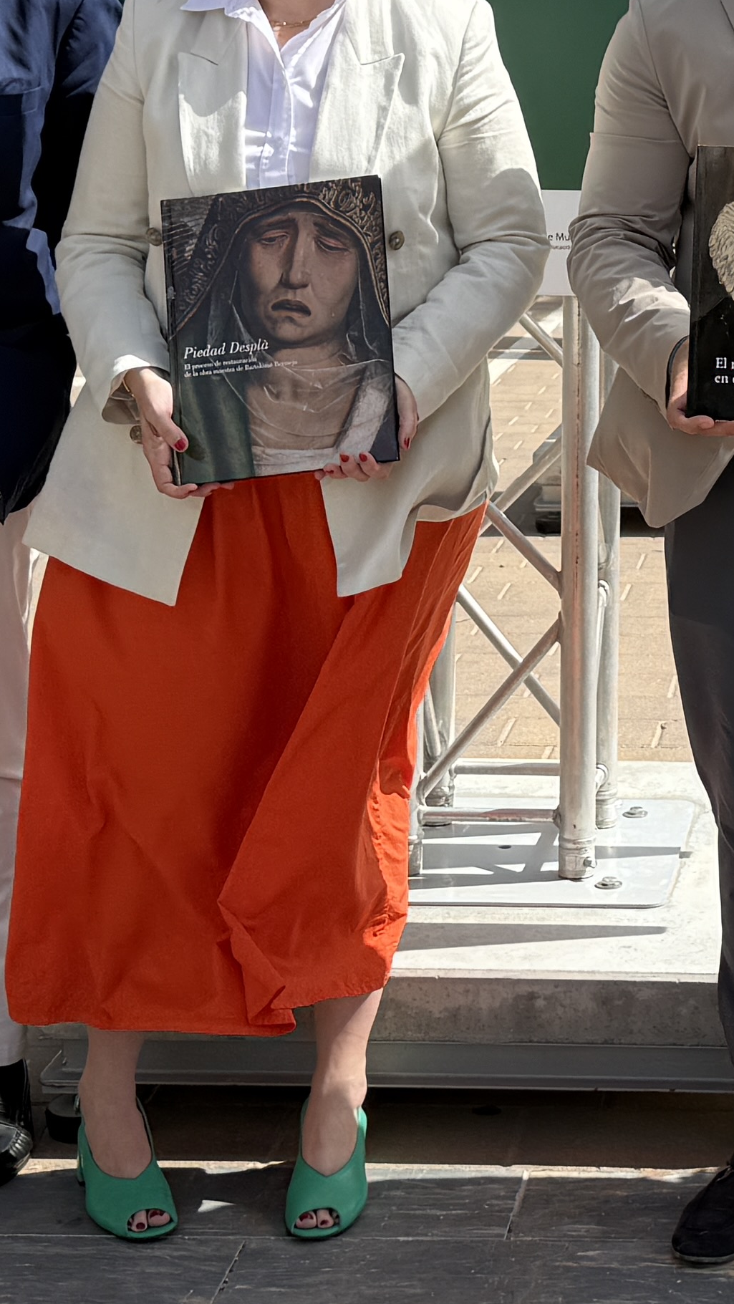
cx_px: 910
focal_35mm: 82
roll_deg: +0.2
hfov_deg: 14.2
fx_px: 2836
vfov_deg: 25.6
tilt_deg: -6.3
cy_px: 316
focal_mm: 6.76
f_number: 1.78
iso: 80
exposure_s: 1/2907
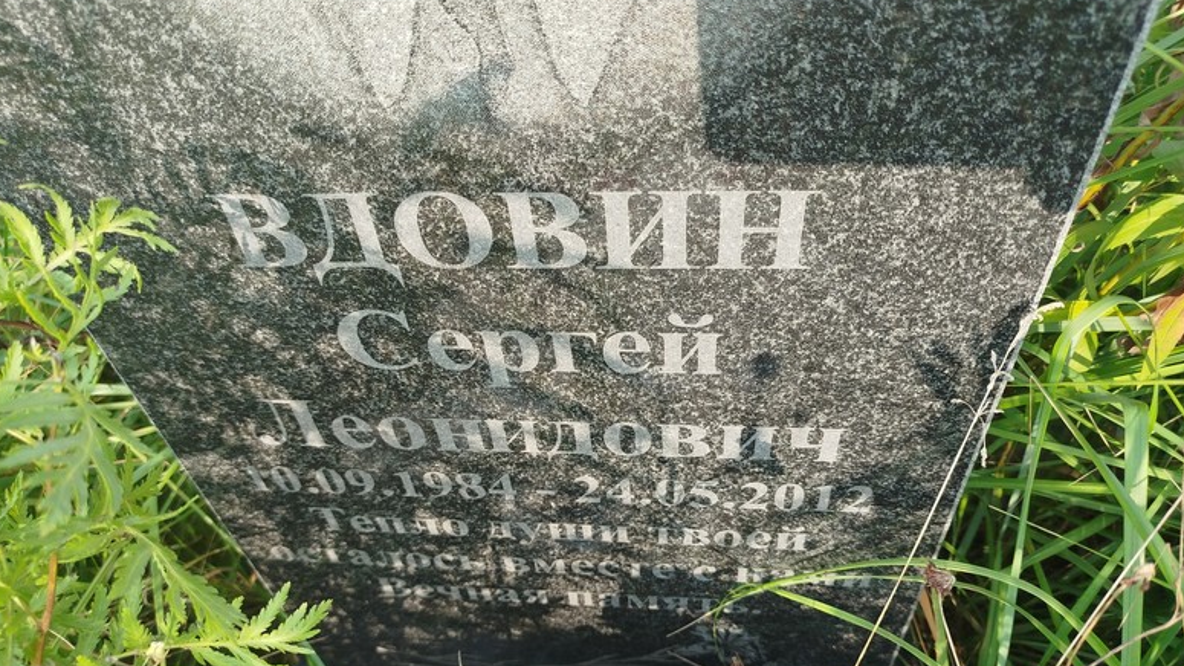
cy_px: 386
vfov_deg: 42.8
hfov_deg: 69.8
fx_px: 848
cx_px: 579
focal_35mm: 27
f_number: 1.7
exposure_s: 1/168
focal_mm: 5.31
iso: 50
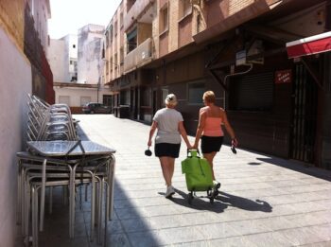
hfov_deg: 52.7
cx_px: 166
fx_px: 334
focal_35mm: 35
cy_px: 124
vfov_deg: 40.6
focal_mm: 3.85
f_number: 2.8
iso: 80
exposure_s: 1/702
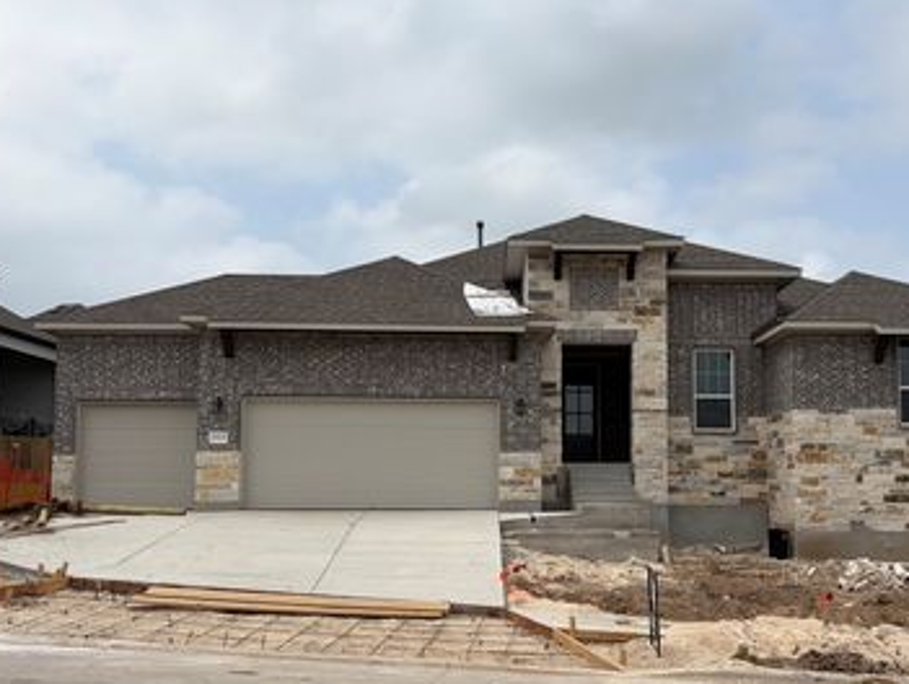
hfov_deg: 49.9
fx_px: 973
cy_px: 416
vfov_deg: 38.5
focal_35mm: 37
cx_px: 533
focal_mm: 5.96
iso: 50
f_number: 1.6
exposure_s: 1/7813
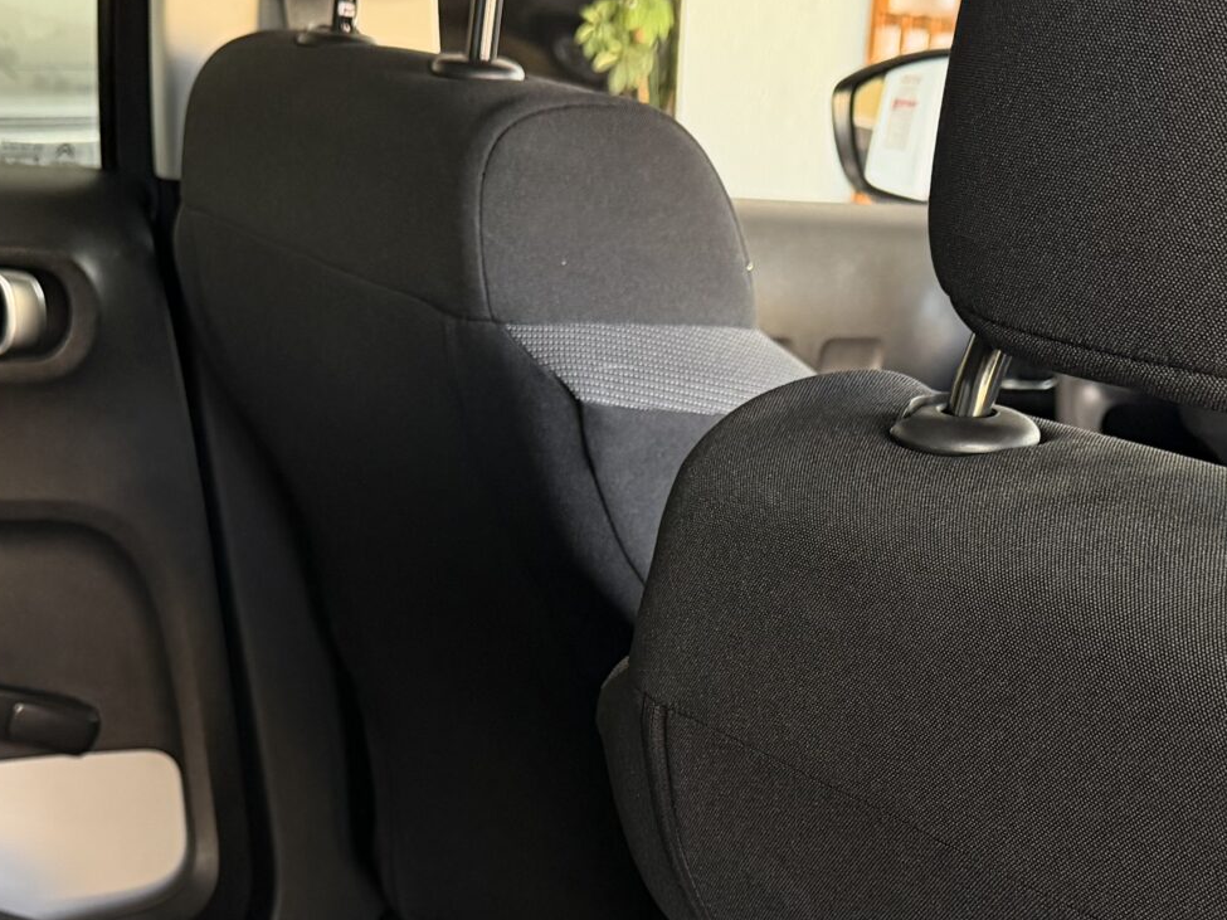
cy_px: 1031
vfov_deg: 21.9
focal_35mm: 63
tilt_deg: -26.9
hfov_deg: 30.7
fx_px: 2233
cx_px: 629
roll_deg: -3.3
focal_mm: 6.76
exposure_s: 1/60
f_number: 1.78
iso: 400
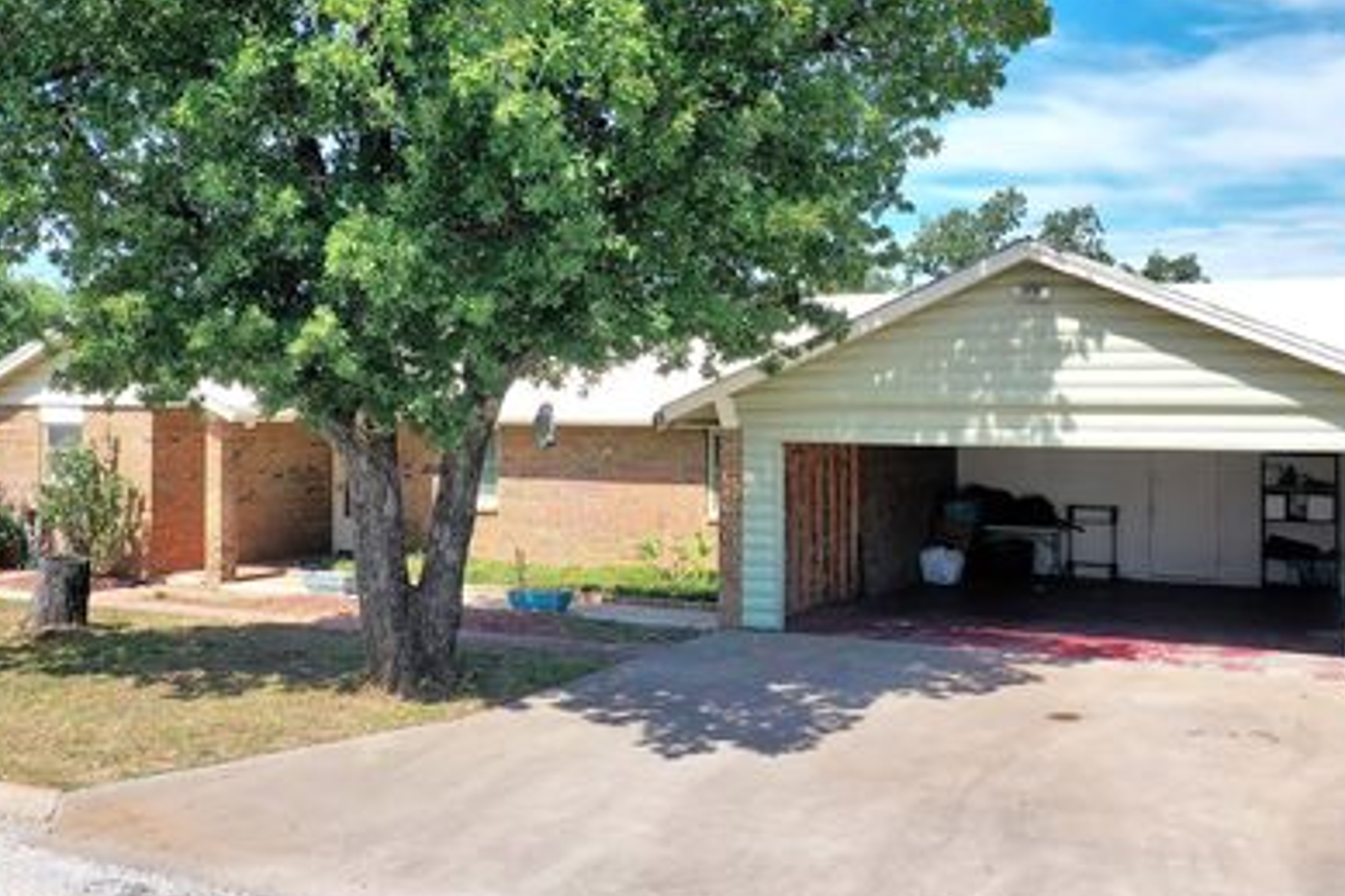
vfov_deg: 36.8
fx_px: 1344
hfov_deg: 53.1
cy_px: 417
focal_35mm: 36
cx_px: 650
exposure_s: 1/320
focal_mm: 10.26
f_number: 5.6
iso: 100
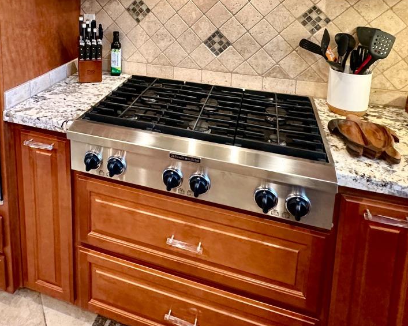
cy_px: 23
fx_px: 350
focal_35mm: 29
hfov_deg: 59.6
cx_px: 149
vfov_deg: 44.7
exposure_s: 1/60
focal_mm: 2.22
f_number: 2.2
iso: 250
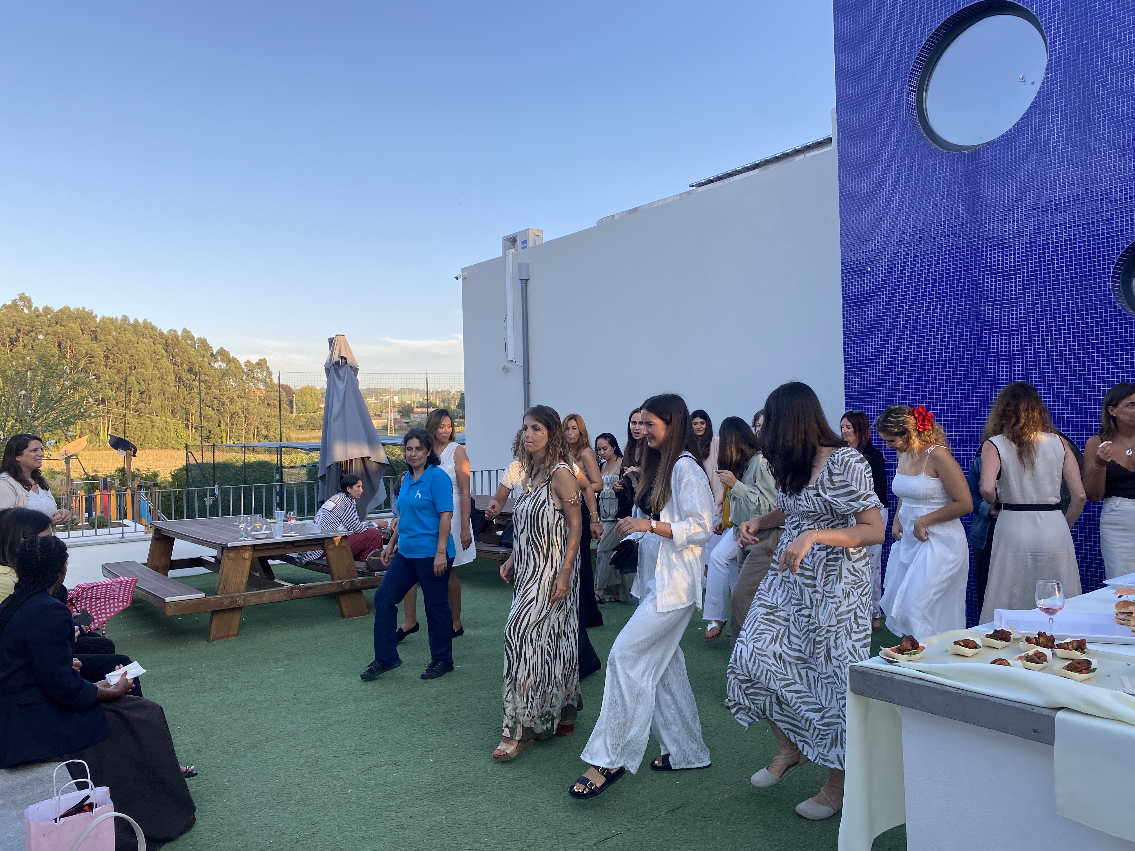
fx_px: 852
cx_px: 568
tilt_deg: -0.8
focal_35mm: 26
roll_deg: +1.6
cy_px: 426
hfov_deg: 67.3
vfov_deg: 53.1
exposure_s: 1/467
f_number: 1.8
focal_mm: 4.25
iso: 32
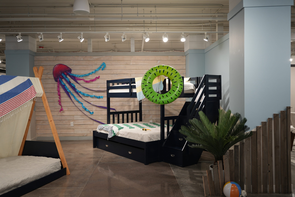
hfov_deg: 58.9
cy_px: 98
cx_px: 148
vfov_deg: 41.2
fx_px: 261
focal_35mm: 32
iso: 160
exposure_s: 1/40
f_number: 2.8
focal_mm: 31.9
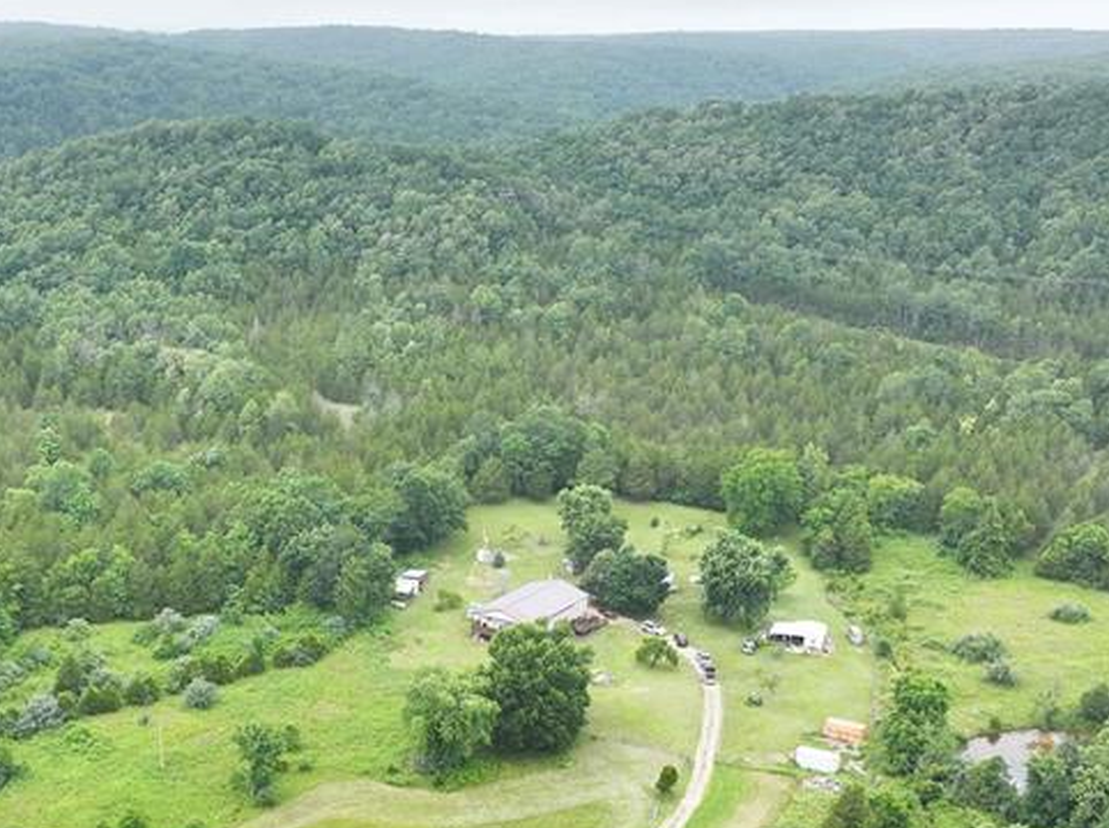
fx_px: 1631
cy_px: 632
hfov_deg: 36.9
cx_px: 318
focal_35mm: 51
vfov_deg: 28.0
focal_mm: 12.29
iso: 100
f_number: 2.8
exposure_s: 1/640
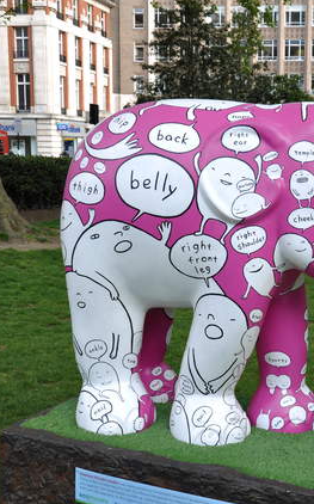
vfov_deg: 39.6
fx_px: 700
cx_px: 276
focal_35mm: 51
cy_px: 253
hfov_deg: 24.6
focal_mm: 22
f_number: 5
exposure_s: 1/80
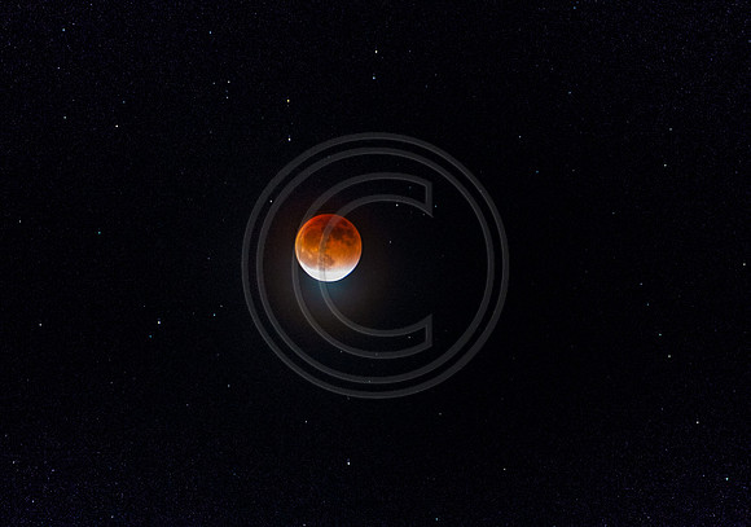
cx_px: 333
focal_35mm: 328
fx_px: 6947
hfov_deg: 6.2
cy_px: 277
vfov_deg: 4.3
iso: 800
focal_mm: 200
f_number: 5.6
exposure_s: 3
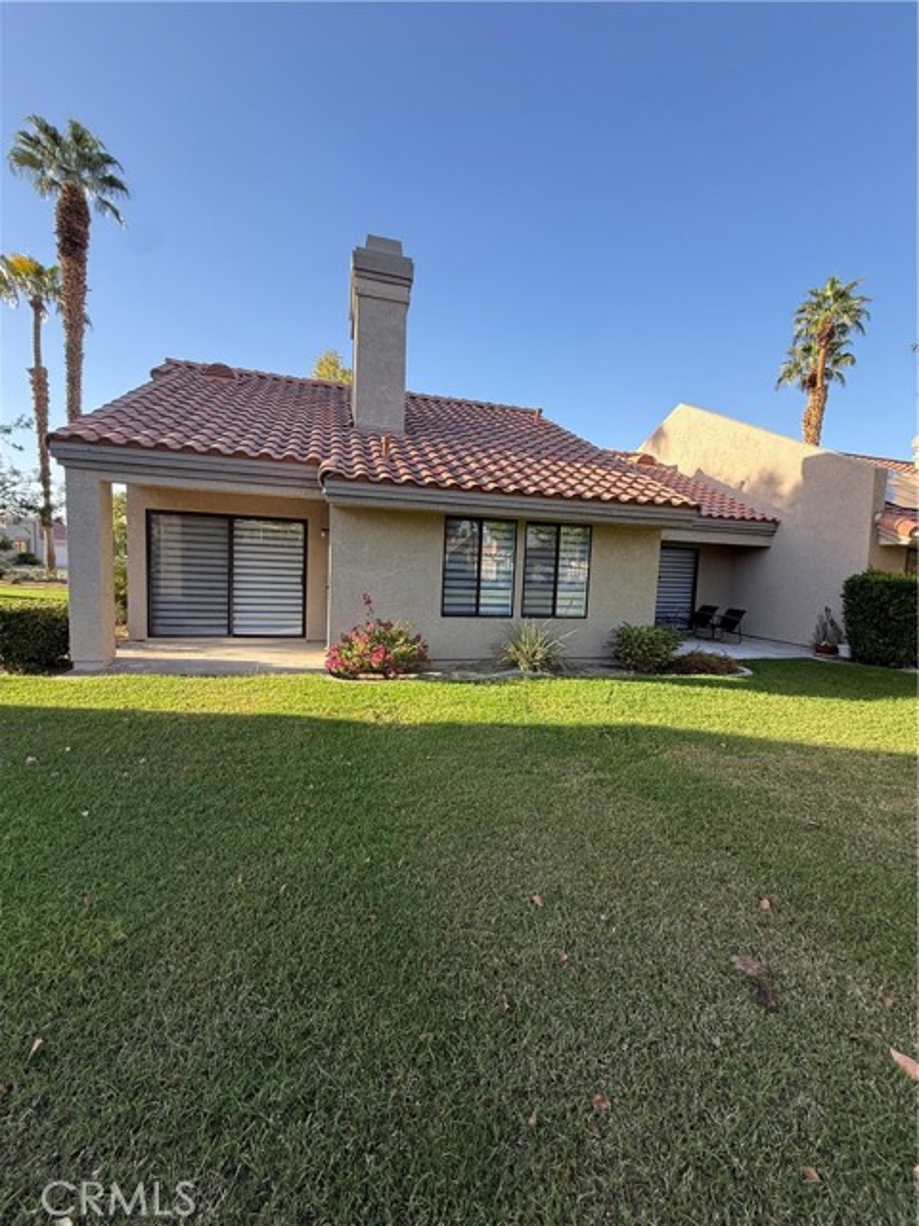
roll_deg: -2.8
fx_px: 496
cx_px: 460
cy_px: 613
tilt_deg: -5.0
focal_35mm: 14
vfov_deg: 102.1
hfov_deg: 85.7
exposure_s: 1/419
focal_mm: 2.22
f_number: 2.2
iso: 64
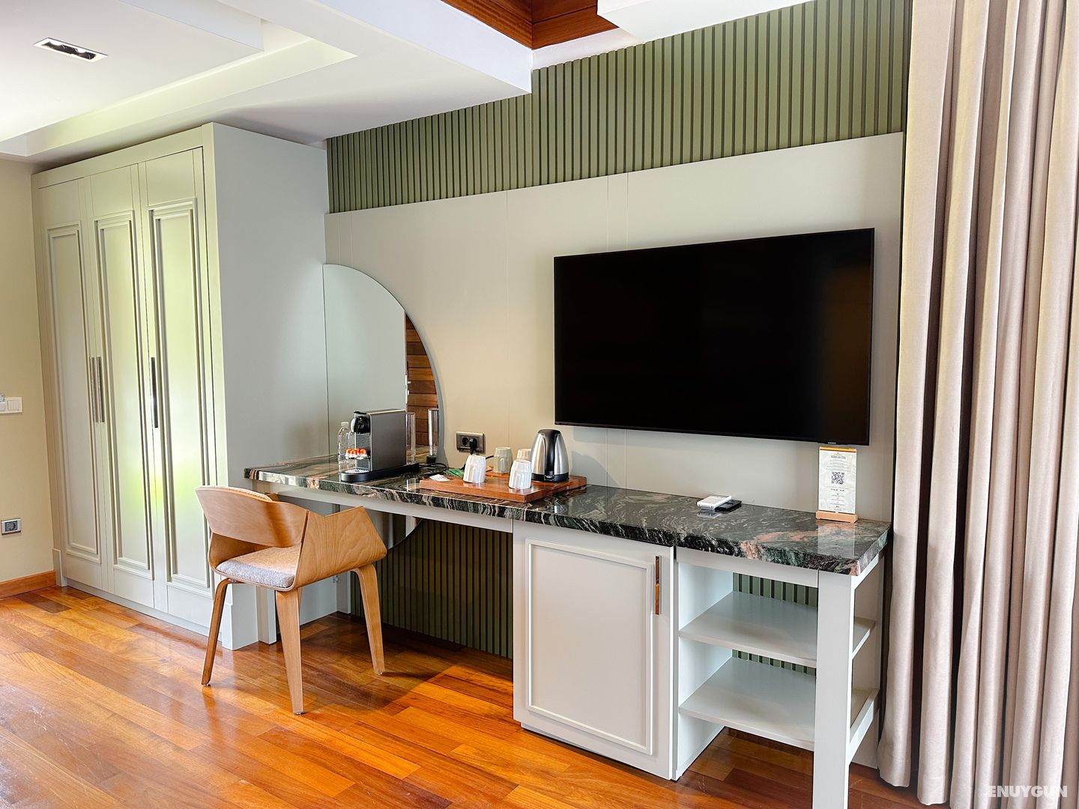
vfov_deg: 56.8
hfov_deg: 71.6
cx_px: 540
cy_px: 404
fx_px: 748
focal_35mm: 24
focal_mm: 6.86
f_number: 1.8
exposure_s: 1/100
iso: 200
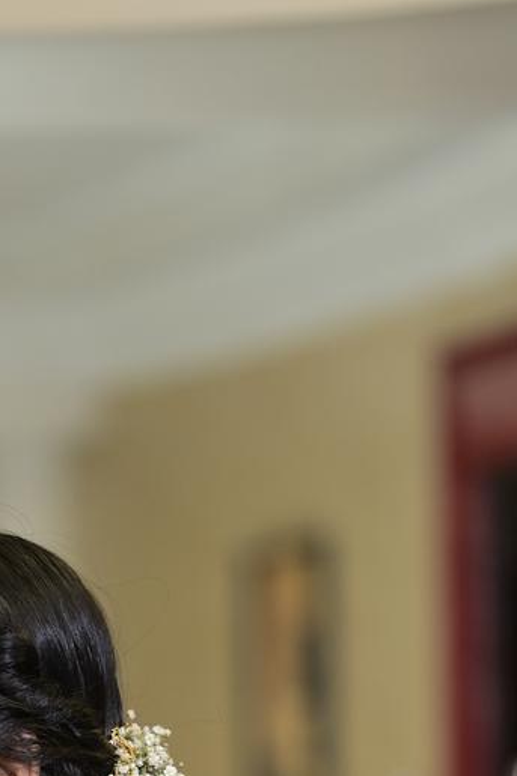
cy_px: 1331
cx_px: -304
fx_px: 6402
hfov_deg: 4.6
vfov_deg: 6.8
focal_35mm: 297
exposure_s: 1/160
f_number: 1.8
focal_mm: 85
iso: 500
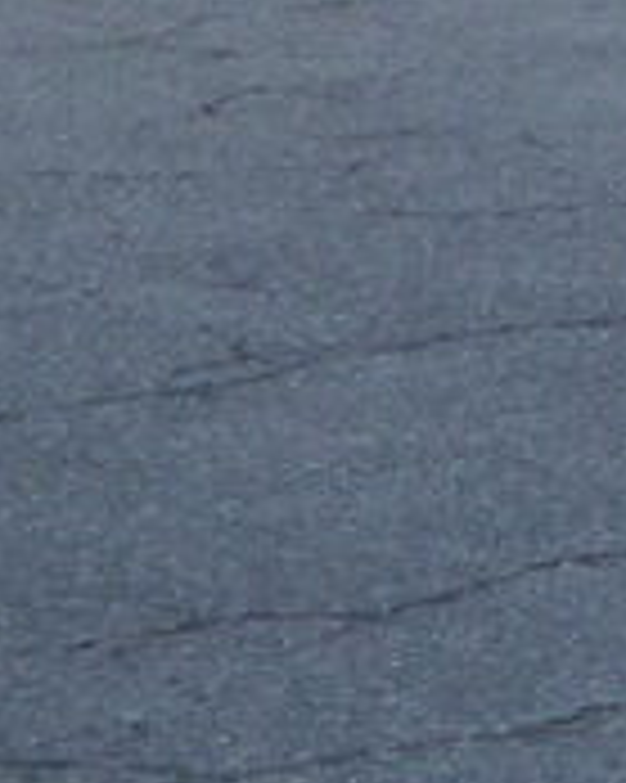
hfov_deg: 4.9
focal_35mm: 298
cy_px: -518
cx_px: 1923
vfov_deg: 6.4
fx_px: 6907
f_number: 4.1
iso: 200
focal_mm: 9
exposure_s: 1/200
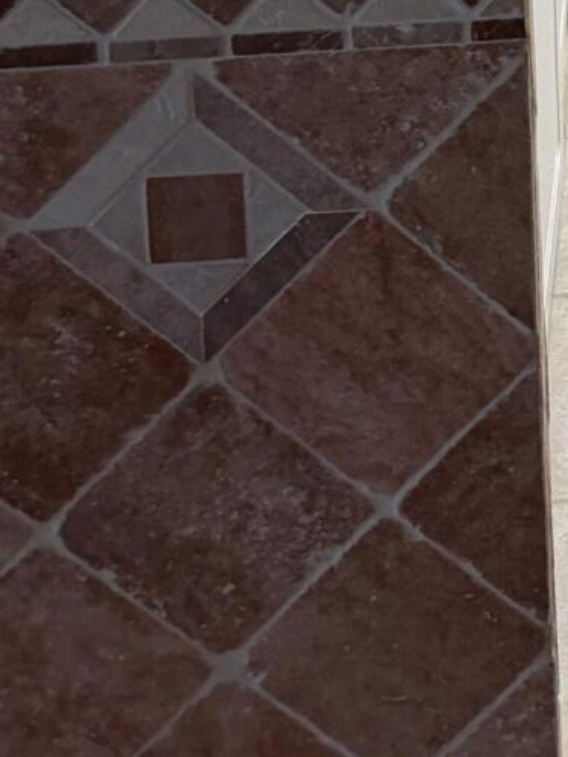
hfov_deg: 14.0
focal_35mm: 96
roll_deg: +0.1
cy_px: -755
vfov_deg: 16.0
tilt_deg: -8.5
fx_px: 2100
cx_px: 954
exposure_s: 1/60
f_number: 1.78
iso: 250
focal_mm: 6.76
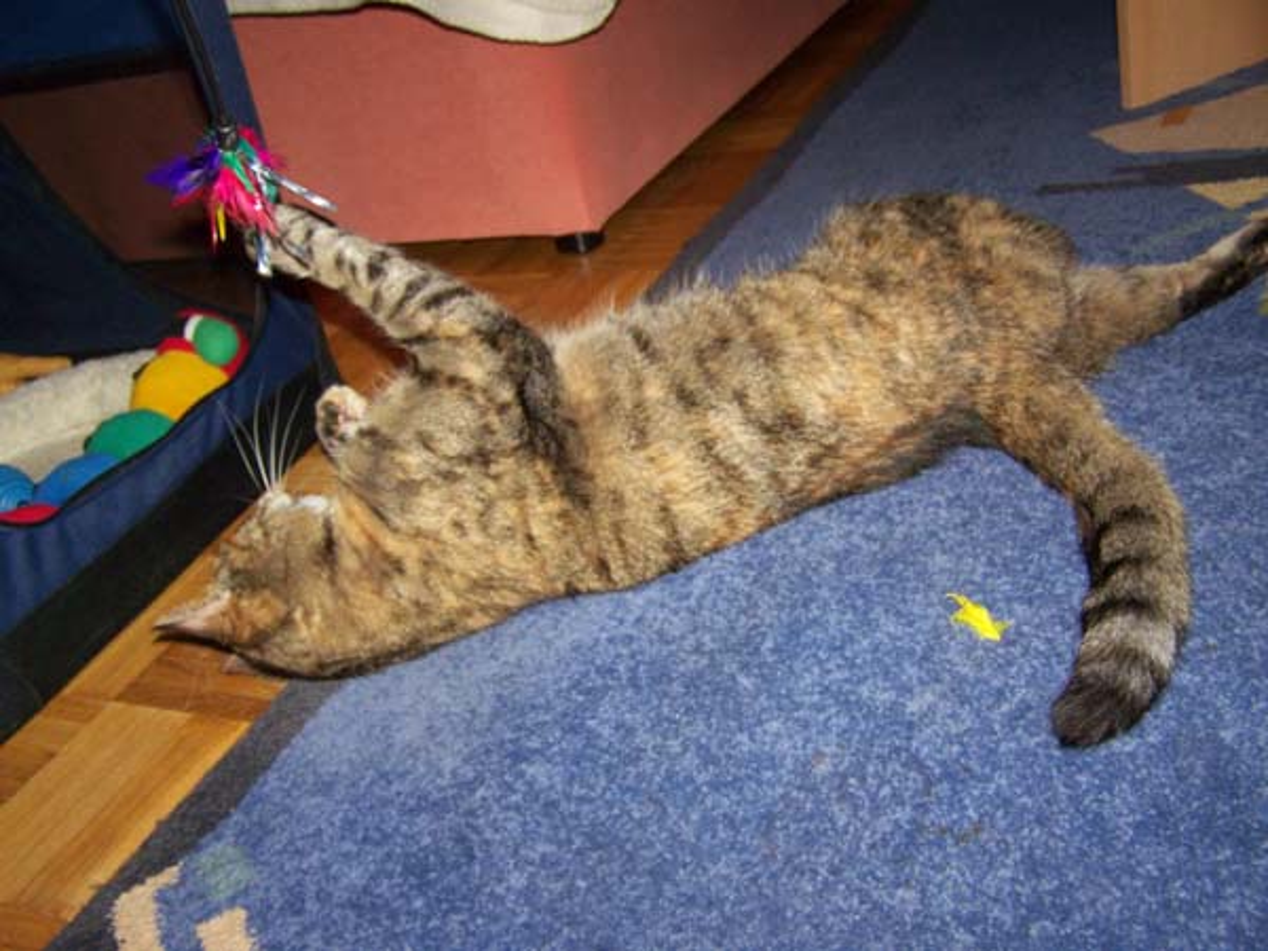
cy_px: 476
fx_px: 1392
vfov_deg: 37.7
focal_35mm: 38
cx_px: 634
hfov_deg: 49.0
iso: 160
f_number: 2.8
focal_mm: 6.3
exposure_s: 1/60
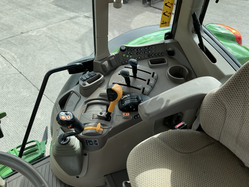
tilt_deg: -44.1
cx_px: 124
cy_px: 94
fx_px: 201
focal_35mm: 28
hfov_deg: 63.4
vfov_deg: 49.7
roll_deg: -1.6
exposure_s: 1/409
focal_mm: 3
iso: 25
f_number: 1.8
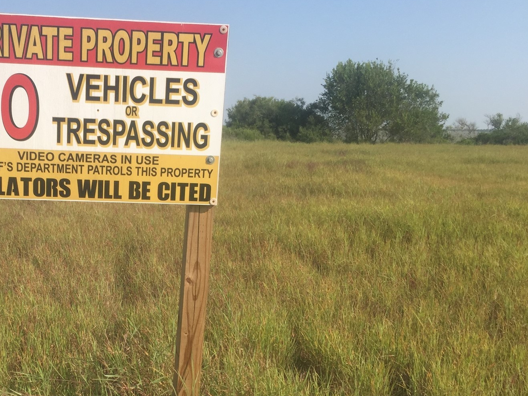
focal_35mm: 45
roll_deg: -2.2
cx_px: 128
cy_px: 257
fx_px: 686
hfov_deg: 40.8
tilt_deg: -10.3
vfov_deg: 32.0
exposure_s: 1/2083
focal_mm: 4.15
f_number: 2.2
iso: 32
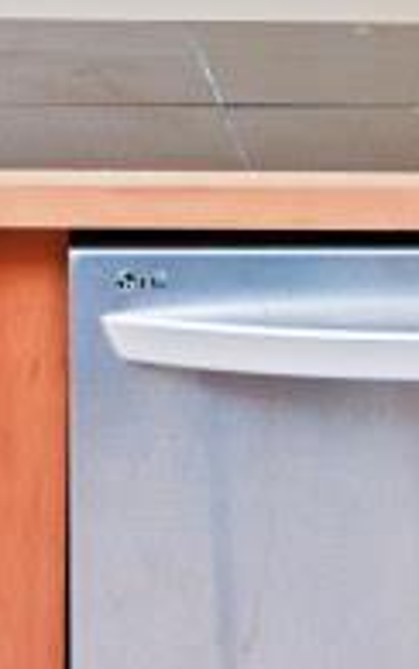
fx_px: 2008
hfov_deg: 11.8
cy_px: -220
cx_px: 38
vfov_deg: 17.6
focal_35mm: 110
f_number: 4
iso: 500
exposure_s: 1/60
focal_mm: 14
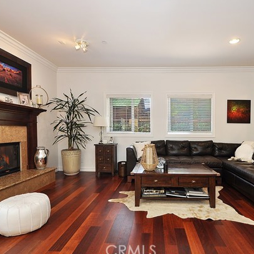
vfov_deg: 74.8
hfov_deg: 74.6
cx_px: 141
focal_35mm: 20
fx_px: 166
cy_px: 127
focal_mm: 10
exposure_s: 1/15
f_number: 8
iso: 320
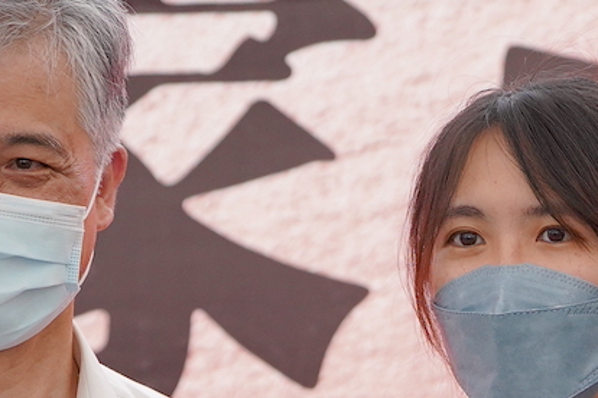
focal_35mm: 904
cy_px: 637
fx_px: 15015
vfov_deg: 1.5
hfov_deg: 2.3
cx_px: 404
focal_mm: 187
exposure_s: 1/1000
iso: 800
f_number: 5.6
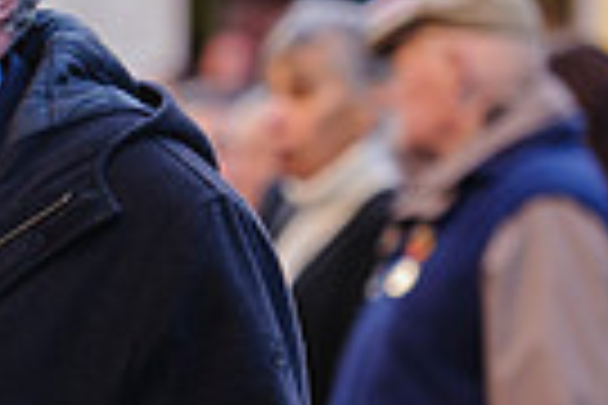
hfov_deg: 2.9
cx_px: -453
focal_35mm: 698
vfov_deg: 2.0
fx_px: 11788
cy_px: 346
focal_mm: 140
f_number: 4
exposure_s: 1/250
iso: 800
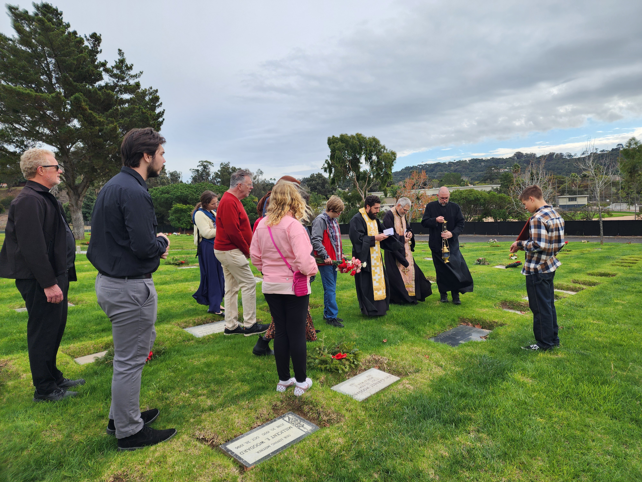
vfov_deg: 58.9
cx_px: 321
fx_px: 427
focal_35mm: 23
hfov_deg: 73.9
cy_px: 241
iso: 12
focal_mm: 6.4
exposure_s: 1/417
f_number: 1.8
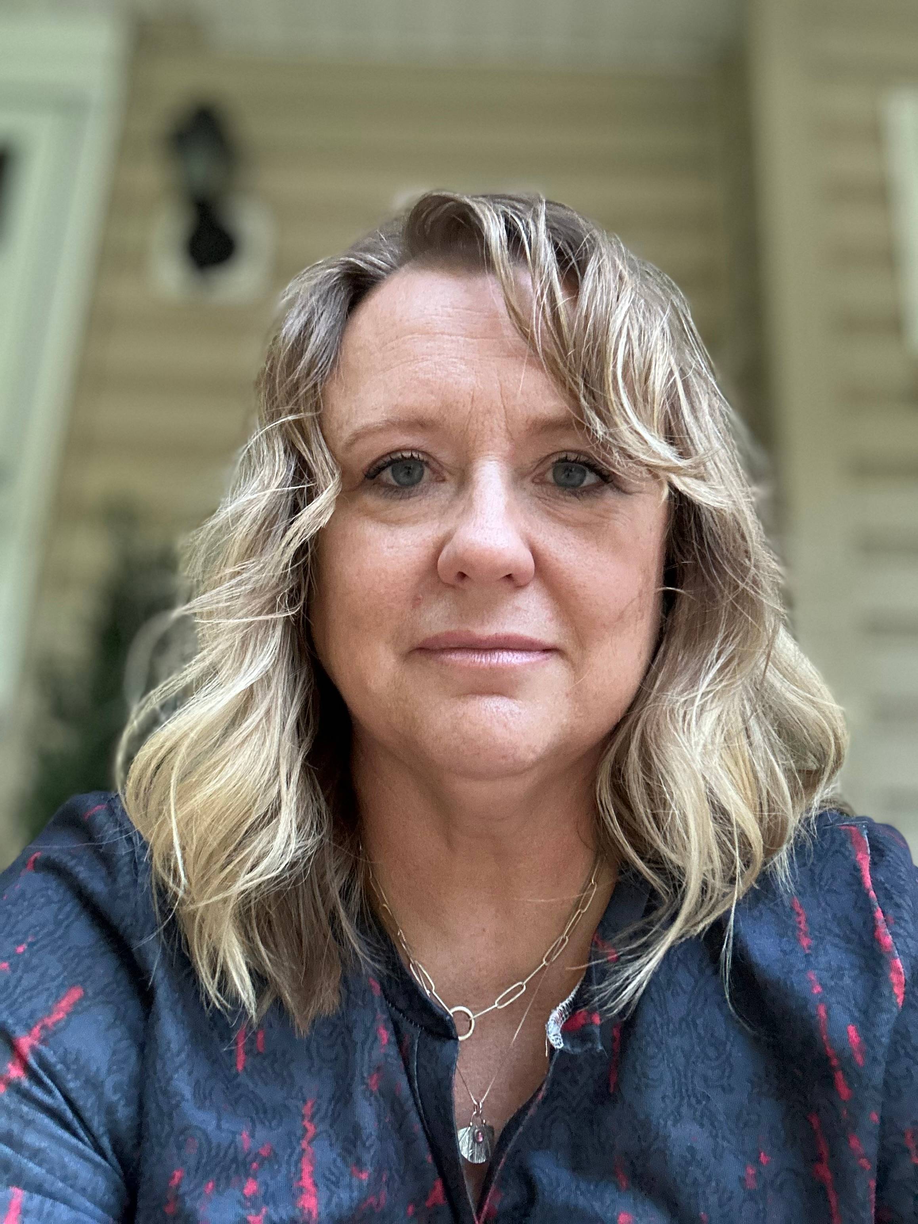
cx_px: 459
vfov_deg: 60.0
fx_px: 1061
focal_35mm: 30
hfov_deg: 46.8
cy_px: 612
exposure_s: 1/60
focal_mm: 2.69
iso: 320
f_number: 1.9
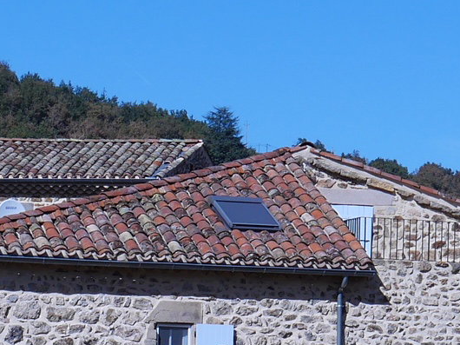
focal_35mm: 225
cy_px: 329
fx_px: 2989
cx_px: -7
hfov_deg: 8.7
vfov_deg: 6.6
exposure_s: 1/640
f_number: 9
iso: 200
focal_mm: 23
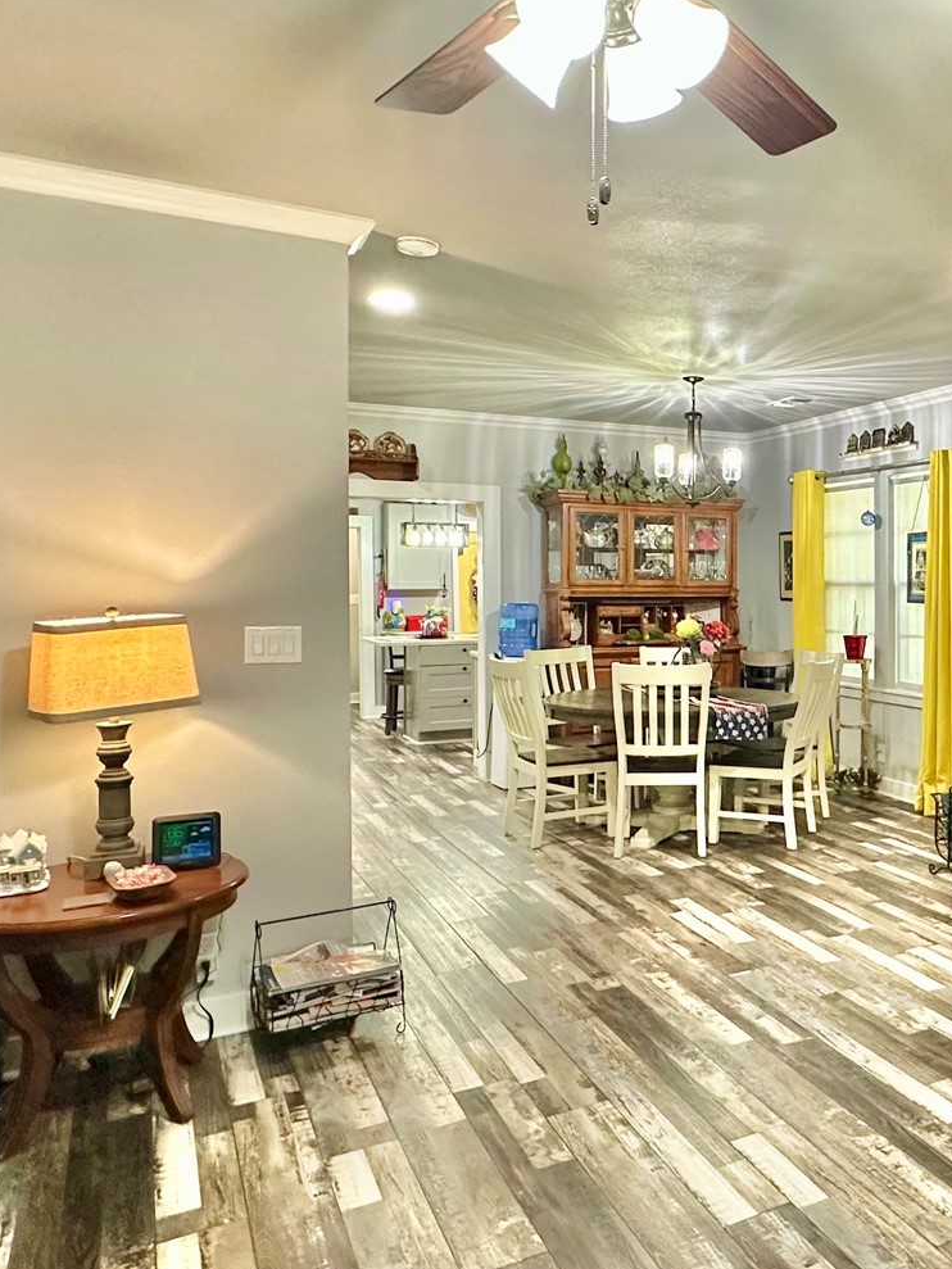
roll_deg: -0.1
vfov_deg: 61.6
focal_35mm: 29
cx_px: 794
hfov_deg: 45.2
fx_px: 1063
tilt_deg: -0.4
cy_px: 590
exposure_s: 1/60
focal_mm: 2.22
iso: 400
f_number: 2.2
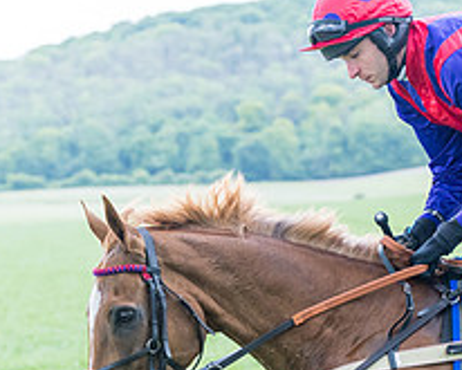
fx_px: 3119
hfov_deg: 8.4
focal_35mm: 228
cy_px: 338
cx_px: 429
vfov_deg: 6.8
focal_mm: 70
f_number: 4
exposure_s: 1/1250
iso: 800
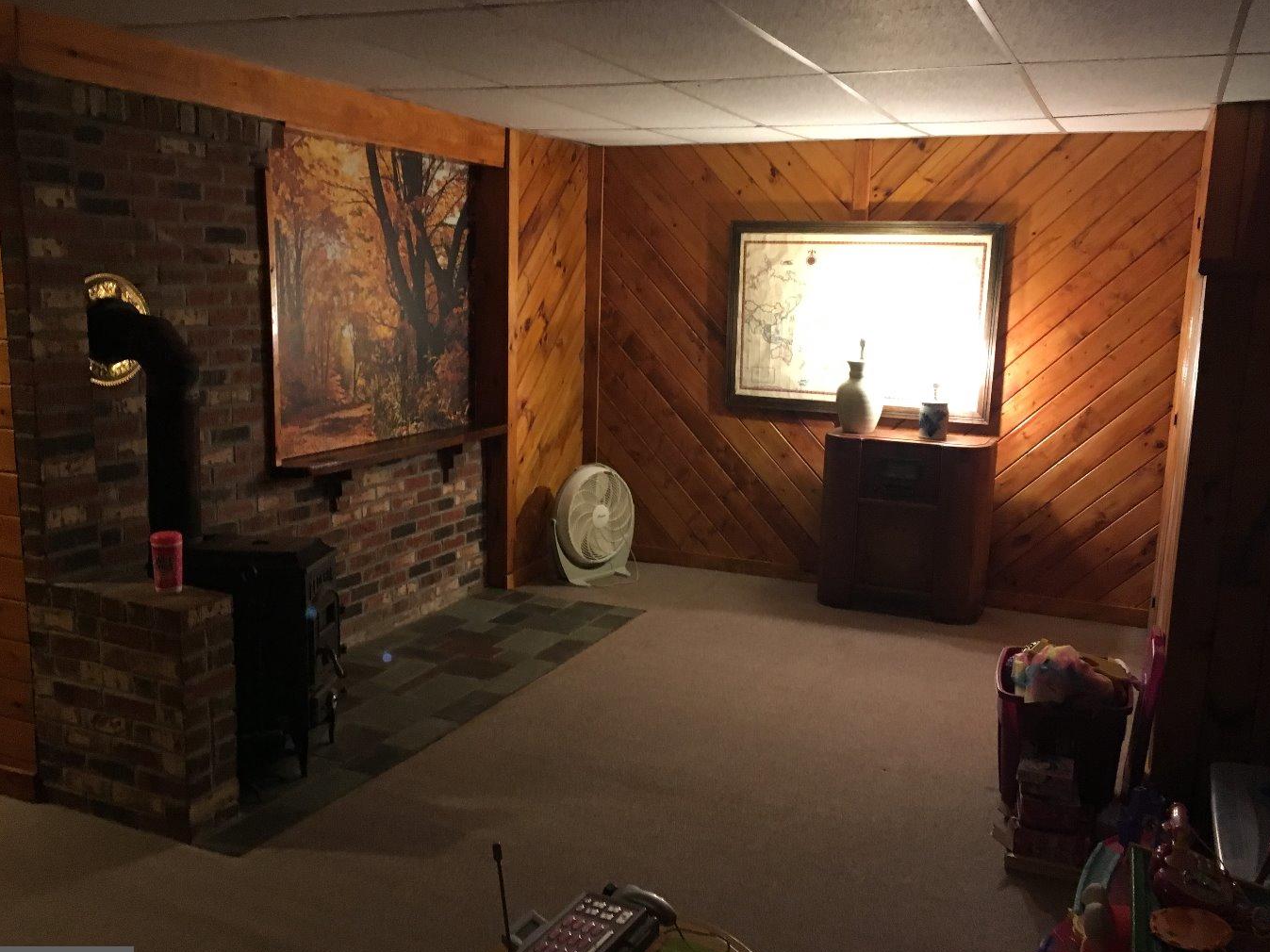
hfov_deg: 58.4
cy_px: 492
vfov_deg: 45.4
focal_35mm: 31
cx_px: 648
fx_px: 1137
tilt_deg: -8.6
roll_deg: -1.5
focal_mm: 4.15
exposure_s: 1/15
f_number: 2.2
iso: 200
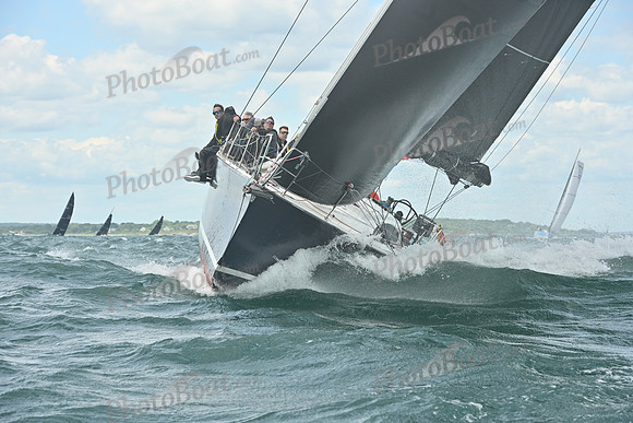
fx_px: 2040
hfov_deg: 17.6
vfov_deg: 11.8
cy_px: 212
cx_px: 316
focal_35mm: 116
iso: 320
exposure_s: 1/1250
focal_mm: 116
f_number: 8
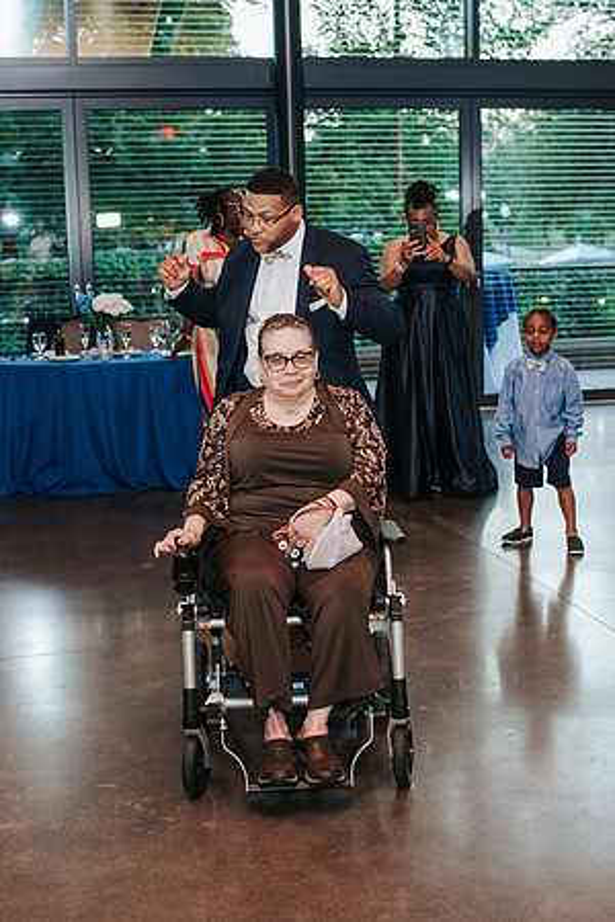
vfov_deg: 37.9
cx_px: 345
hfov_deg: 25.8
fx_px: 1344
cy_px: 461
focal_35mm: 52
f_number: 2.8
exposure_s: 1/160
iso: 900
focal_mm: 35
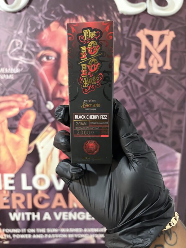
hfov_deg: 53.1
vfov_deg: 67.3
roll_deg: +0.6
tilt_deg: -34.1
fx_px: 186
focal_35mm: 26
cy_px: 124
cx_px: 93
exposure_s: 1/40
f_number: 1.6
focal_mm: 5.96
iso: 500
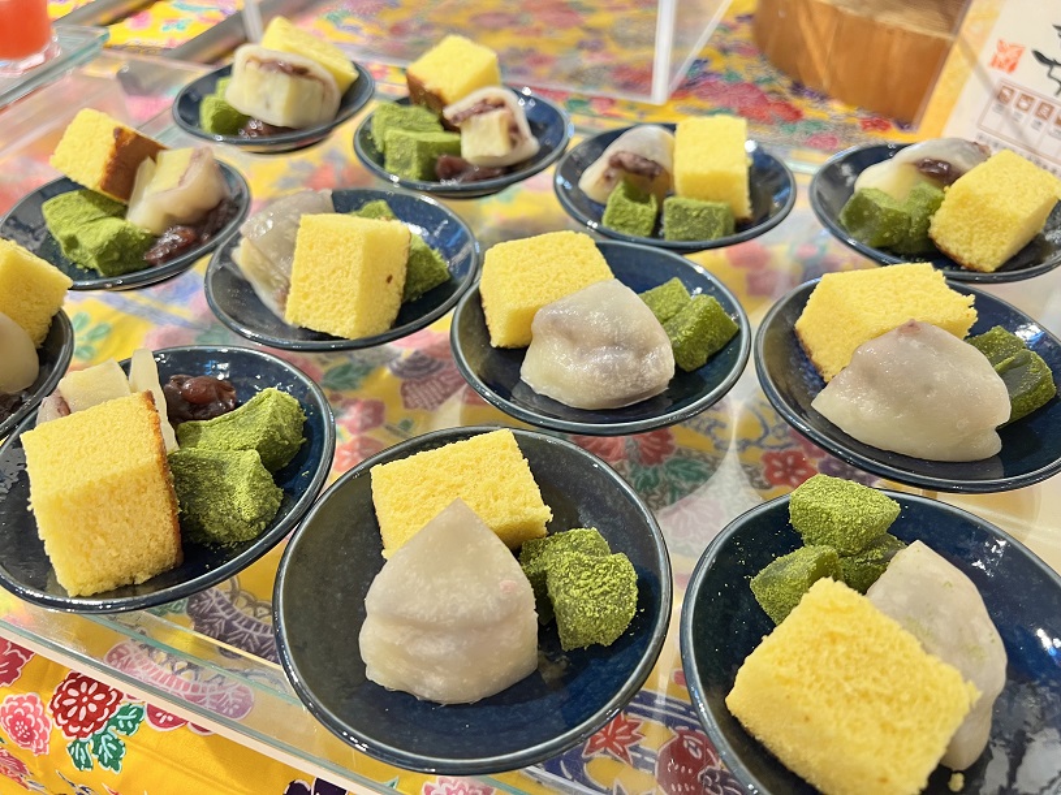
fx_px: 797
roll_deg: +1.3
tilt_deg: -44.7
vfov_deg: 53.1
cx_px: 530
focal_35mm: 26
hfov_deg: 67.3
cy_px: 398
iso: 100
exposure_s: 1/50
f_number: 1.5
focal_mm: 5.7
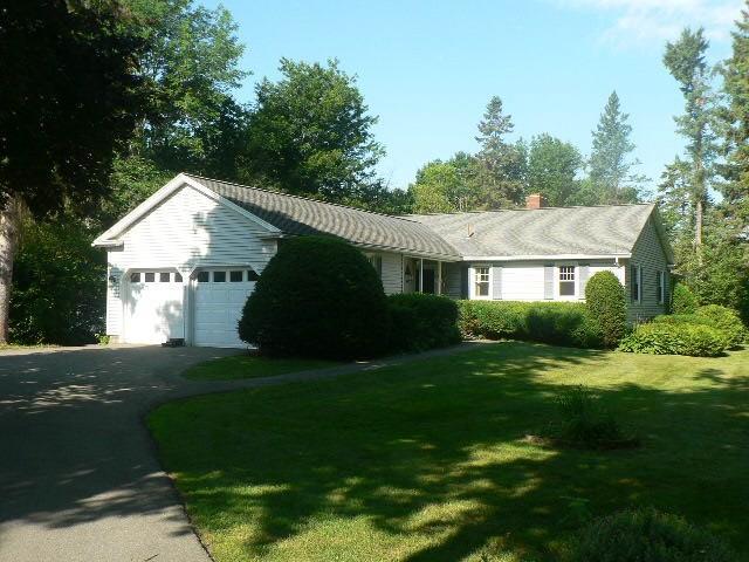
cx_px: 374
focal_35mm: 36
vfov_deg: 39.7
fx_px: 779
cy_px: 281
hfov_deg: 51.4
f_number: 4
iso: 80
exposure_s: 1/250
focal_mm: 6
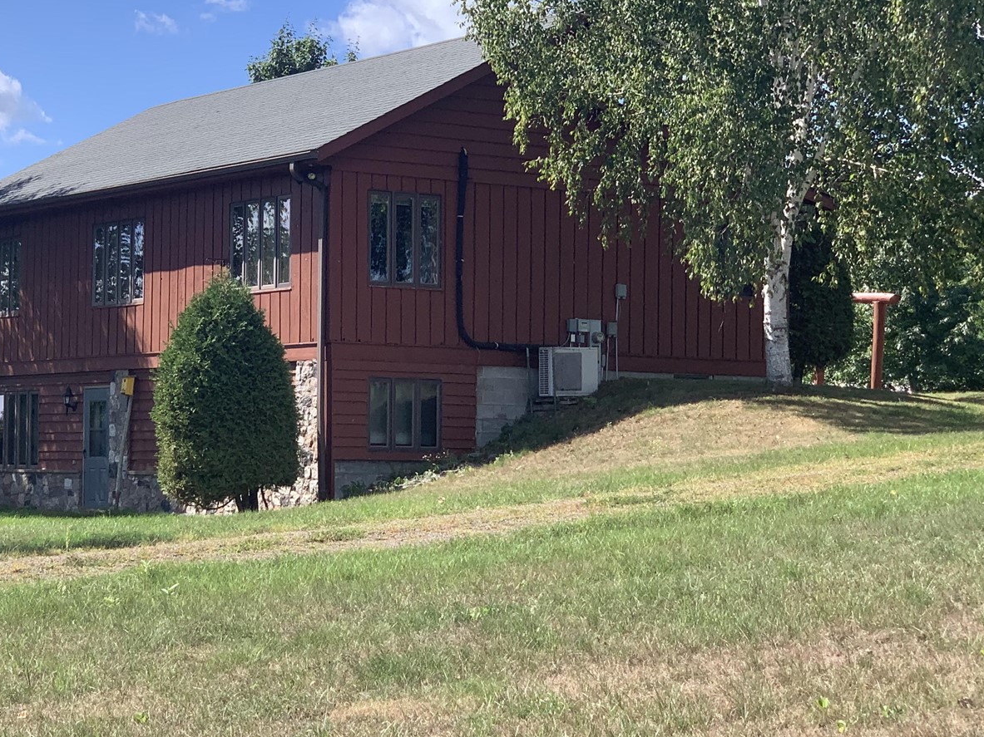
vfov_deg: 16.4
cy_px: 397
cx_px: 260
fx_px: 2558
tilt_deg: +3.1
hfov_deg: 21.6
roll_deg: -1.0
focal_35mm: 90
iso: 16
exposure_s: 1/657
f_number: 2.4
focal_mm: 6
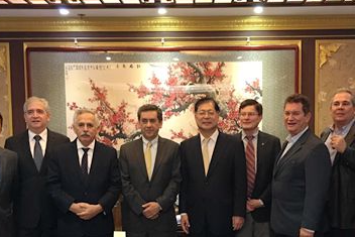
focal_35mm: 49
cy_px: 165
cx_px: 193
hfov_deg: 40.3
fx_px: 483
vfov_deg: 27.3
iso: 160
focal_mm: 4.15
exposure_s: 1/8
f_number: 2.2
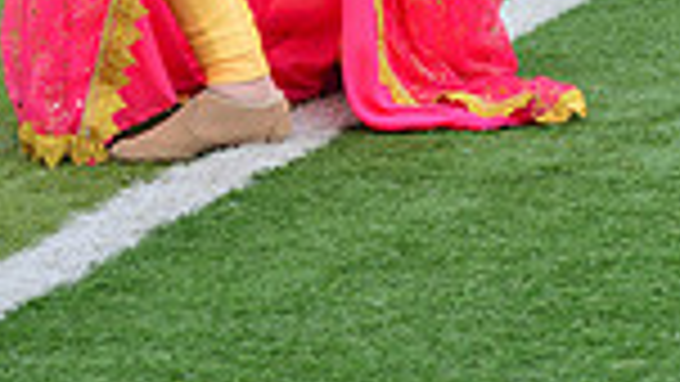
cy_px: -490
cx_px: 345
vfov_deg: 3.5
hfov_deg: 6.3
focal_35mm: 344
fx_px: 6204
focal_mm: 110
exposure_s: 1/1000
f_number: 5.6
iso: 200
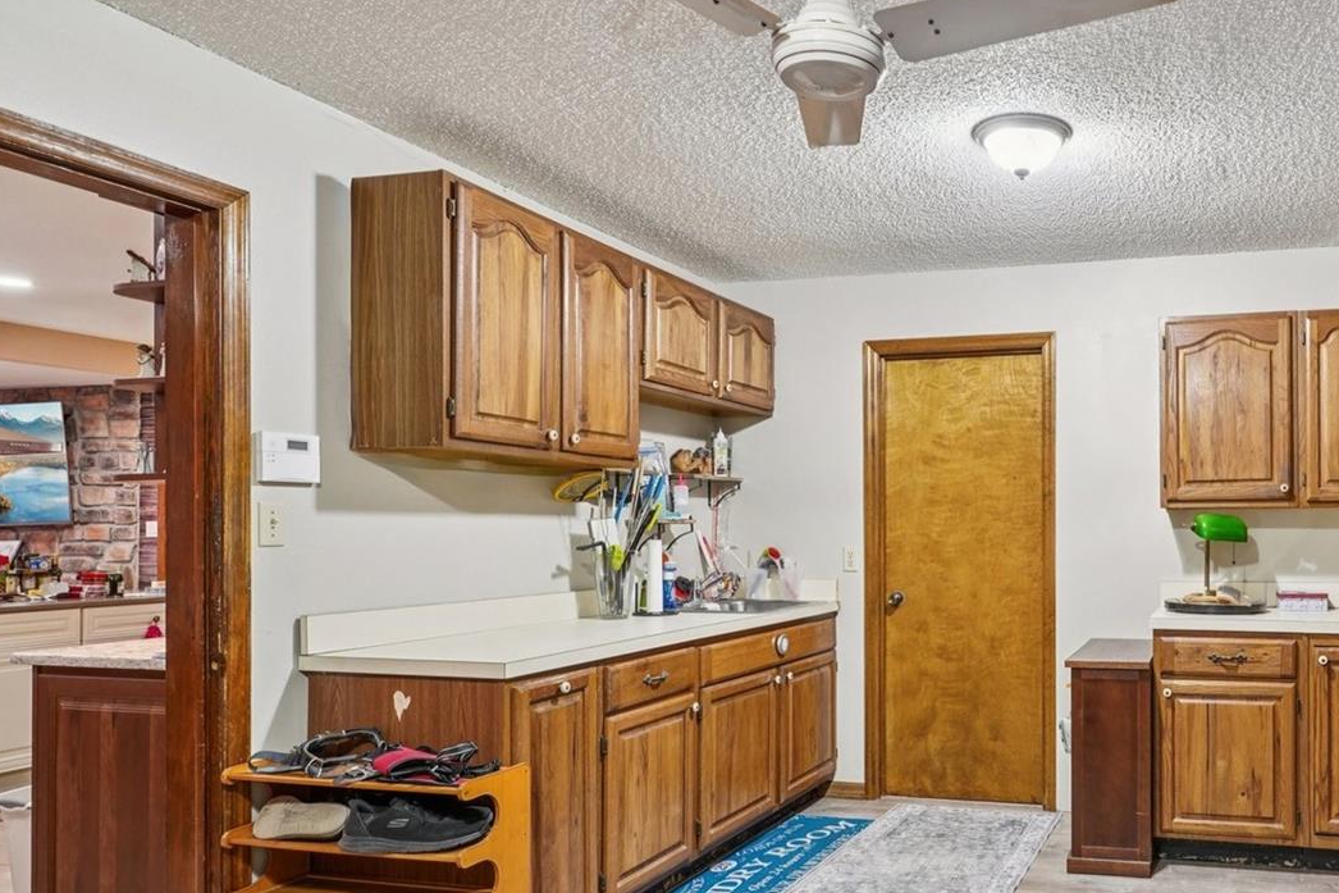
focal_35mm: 26
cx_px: 1010
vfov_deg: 49.4
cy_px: 510
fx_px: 967
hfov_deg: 65.0
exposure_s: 1/3.33
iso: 400
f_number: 8
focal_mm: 17
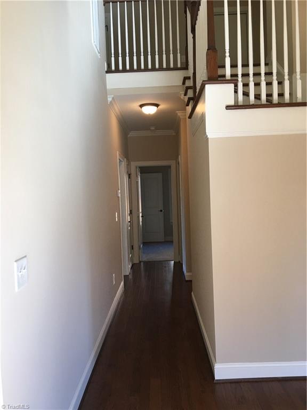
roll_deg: +2.7
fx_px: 343
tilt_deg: -0.8
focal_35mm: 29
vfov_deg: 61.7
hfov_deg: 48.2
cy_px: 205
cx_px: 154
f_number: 2.2
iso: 32
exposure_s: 1/30
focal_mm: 4.15
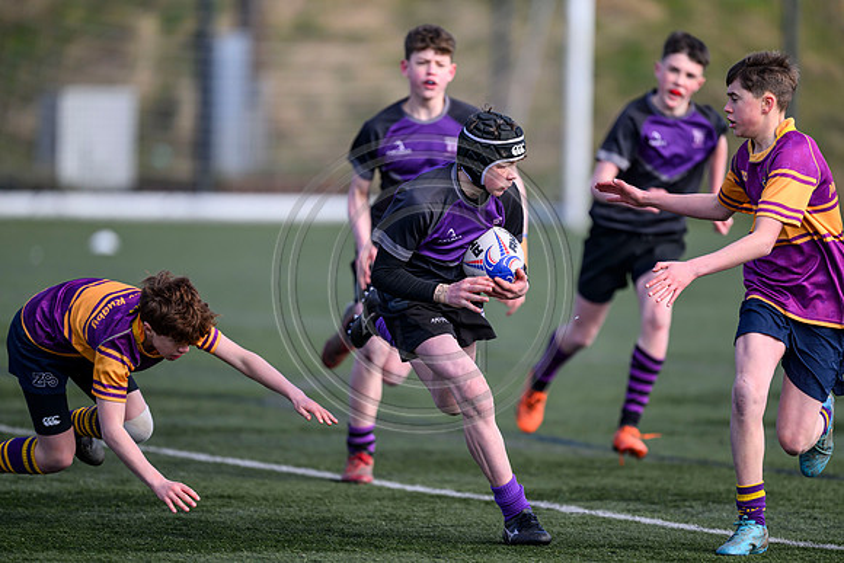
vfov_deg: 3.4
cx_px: 422
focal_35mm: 400
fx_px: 9380
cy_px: 282
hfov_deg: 5.2
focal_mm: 400
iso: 500
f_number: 3.2
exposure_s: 1/3200
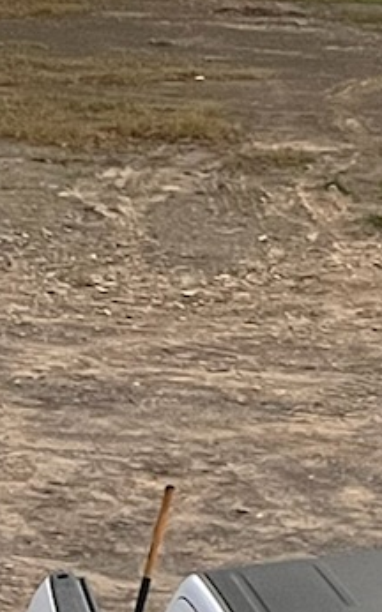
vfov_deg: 12.8
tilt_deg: -11.5
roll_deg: -1.2
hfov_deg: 7.0
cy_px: 414
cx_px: 1226
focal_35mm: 163
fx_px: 2717
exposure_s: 1/50
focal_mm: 5.7
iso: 500
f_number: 1.5
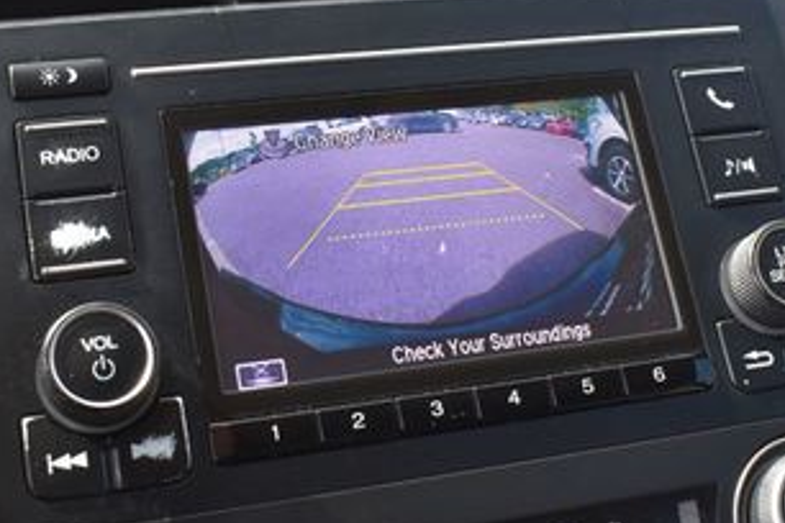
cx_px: 464
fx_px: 1571
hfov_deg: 28.0
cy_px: 182
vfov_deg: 18.9
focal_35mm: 72
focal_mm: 23
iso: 400
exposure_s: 1/40
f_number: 7.1
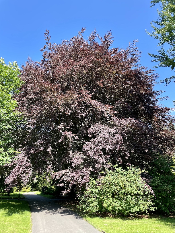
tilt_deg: +19.0
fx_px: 175
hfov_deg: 53.1
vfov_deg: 67.3
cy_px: 116
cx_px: 88
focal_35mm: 26
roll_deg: +0.7
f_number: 1.6
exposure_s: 1/754
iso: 32
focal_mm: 4.2
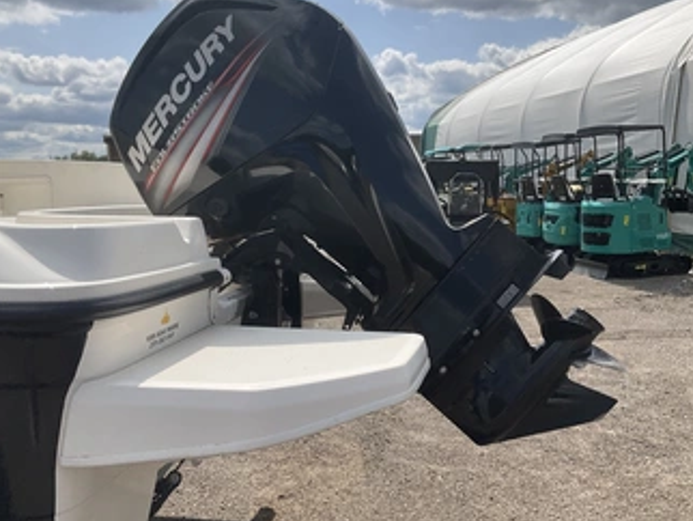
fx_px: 721
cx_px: 336
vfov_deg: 39.7
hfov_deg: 51.3
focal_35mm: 36
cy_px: 258
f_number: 1.8
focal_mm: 3
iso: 25
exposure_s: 1/2959
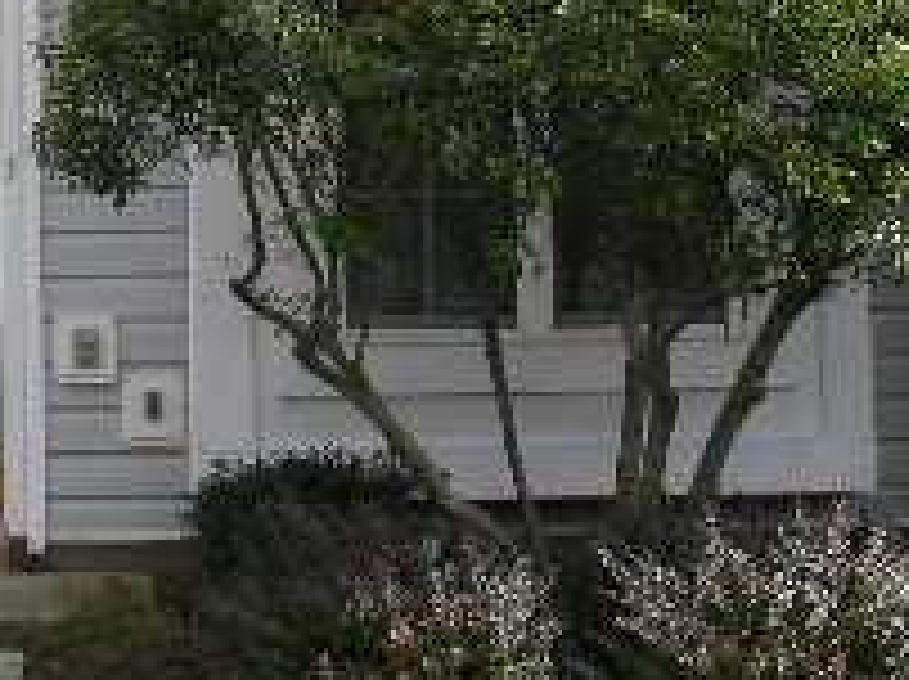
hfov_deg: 11.7
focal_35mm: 168
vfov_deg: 8.6
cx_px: 58
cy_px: -360
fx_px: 4406
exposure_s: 1/137
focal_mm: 11.1
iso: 50
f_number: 6.2
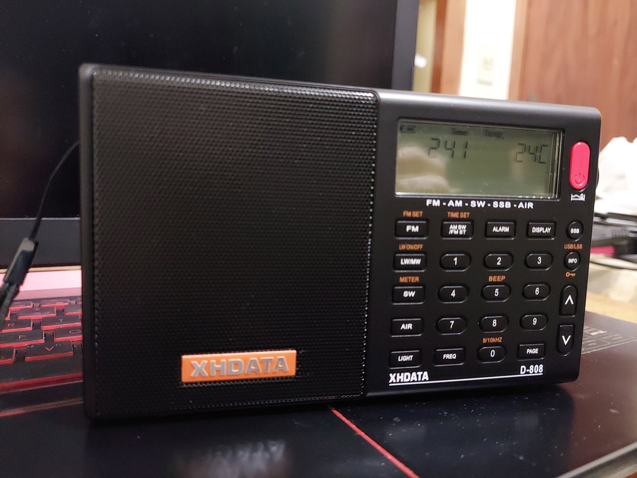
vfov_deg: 56.8
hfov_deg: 71.6
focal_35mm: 24
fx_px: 442
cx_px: 318
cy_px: 239
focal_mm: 5.23
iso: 3200
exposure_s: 1/10
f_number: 1.8
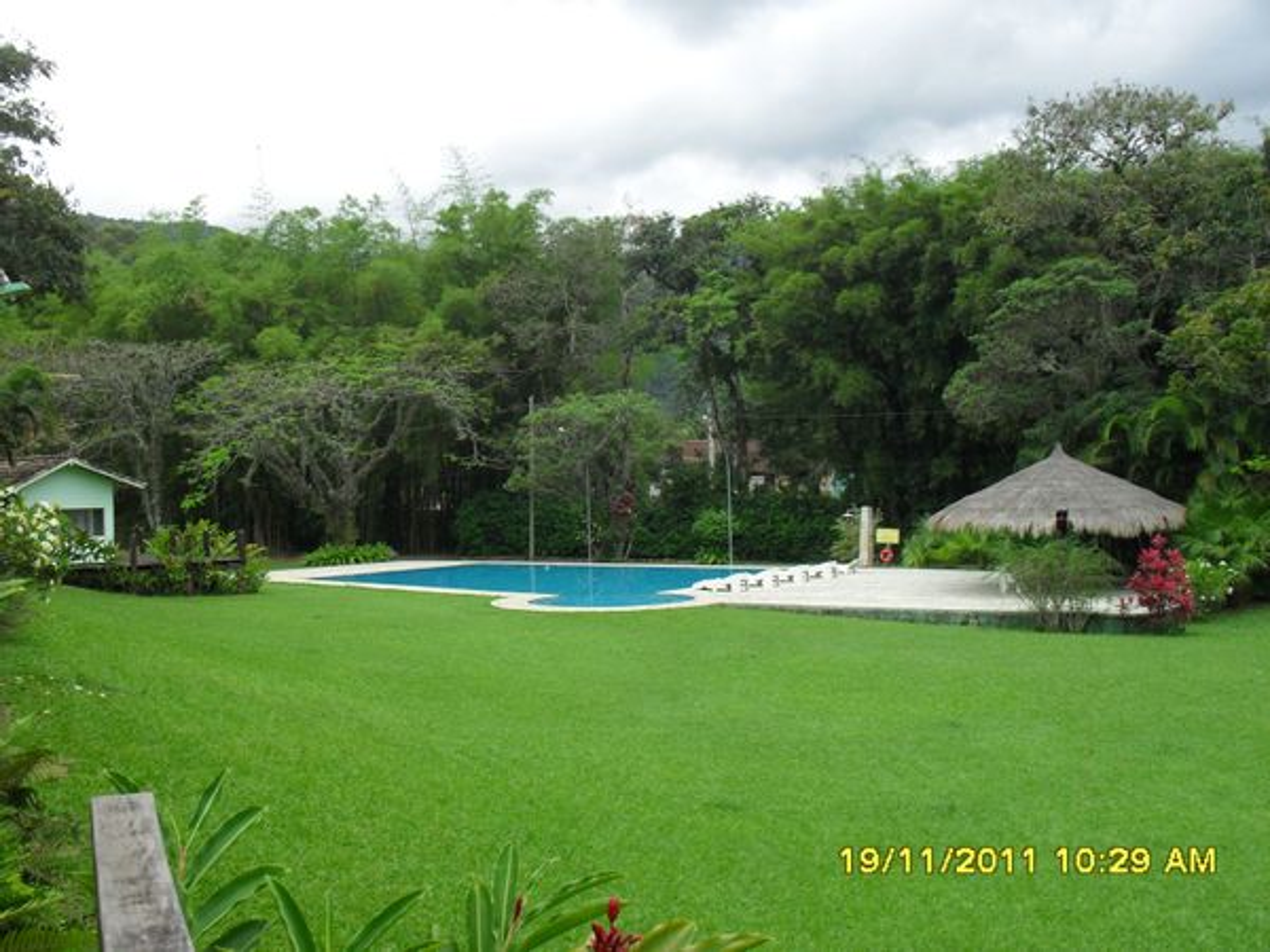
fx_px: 1284
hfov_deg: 52.6
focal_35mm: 35
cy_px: 476
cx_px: 635
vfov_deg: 40.7
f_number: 8.4
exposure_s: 1/90
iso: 100
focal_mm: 6.3
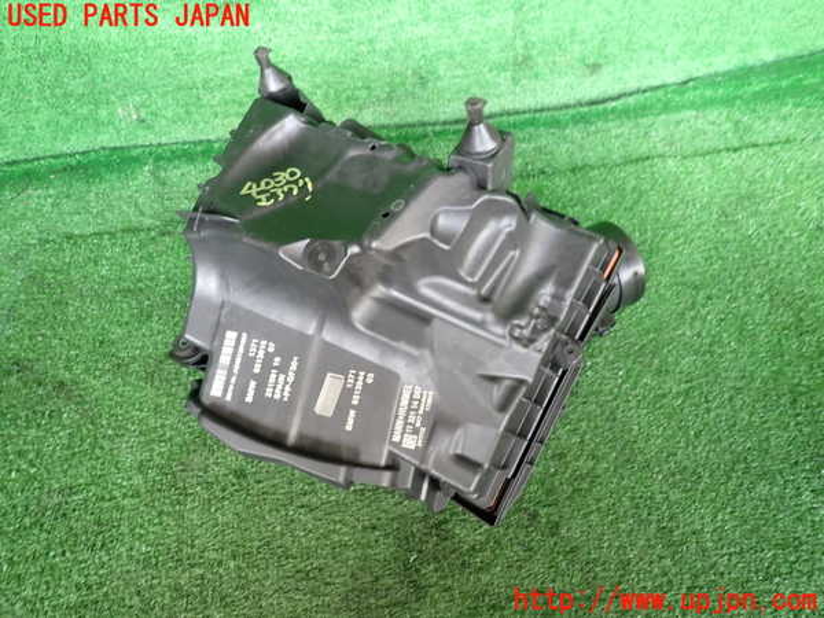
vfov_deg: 54.9
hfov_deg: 69.4
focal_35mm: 25
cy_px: 309
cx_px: 412
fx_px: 595
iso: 160
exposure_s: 1/60
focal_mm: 4.5
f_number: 2
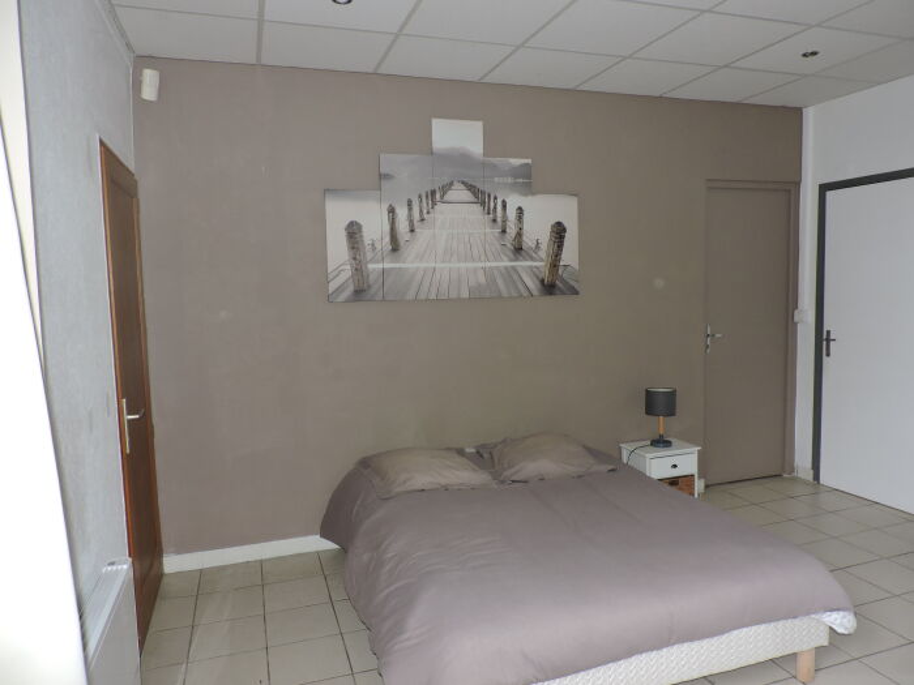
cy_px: 342
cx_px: 457
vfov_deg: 56.8
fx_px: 634
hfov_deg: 71.6
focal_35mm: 24
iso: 200
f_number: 3
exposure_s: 1/30
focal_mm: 4.3
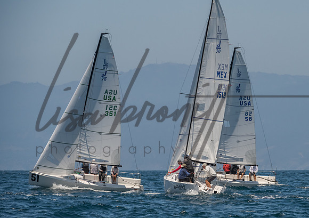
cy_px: 139
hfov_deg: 7.3
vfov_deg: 5.2
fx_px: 2417
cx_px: 209
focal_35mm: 277
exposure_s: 1/1000
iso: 640
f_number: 9
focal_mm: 200
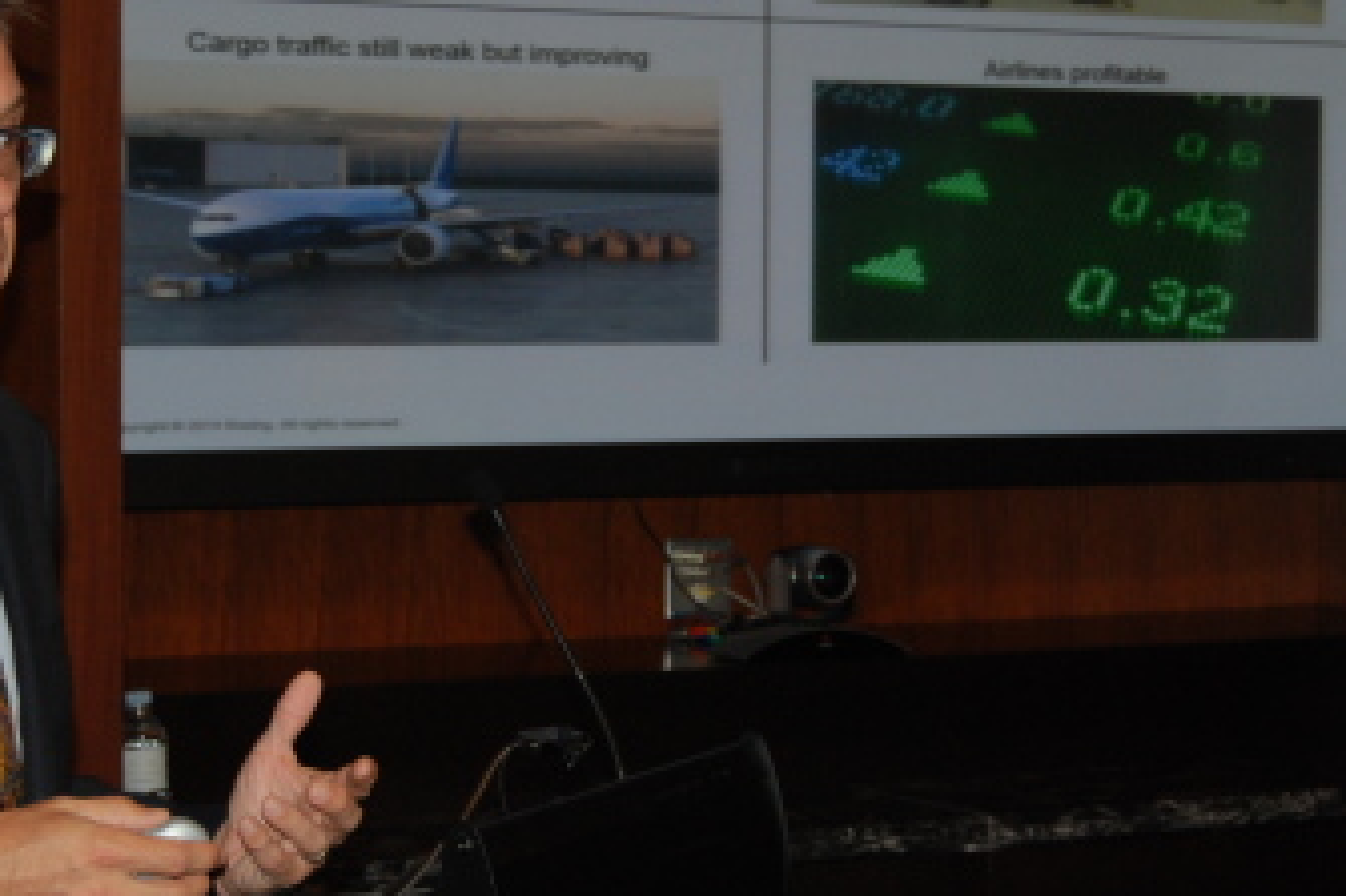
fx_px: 3811
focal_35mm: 102
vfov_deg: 13.4
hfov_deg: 20.0
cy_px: 532
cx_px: 470
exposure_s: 1/60
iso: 400
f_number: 4.8
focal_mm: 35
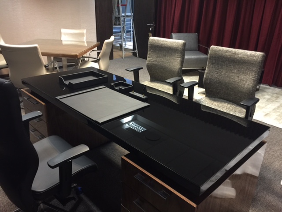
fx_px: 236
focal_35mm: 29
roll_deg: -1.9
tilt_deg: -23.8
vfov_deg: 48.2
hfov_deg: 61.7
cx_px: 141
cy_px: 106
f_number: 2.2
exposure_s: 1/10
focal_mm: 4.15
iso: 100
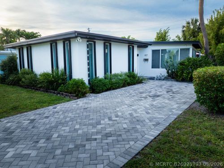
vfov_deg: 56.7
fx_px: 155
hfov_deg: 71.6
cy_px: 84
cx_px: 112
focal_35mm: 24
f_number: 2.8
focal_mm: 12.29
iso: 420
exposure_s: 1/320
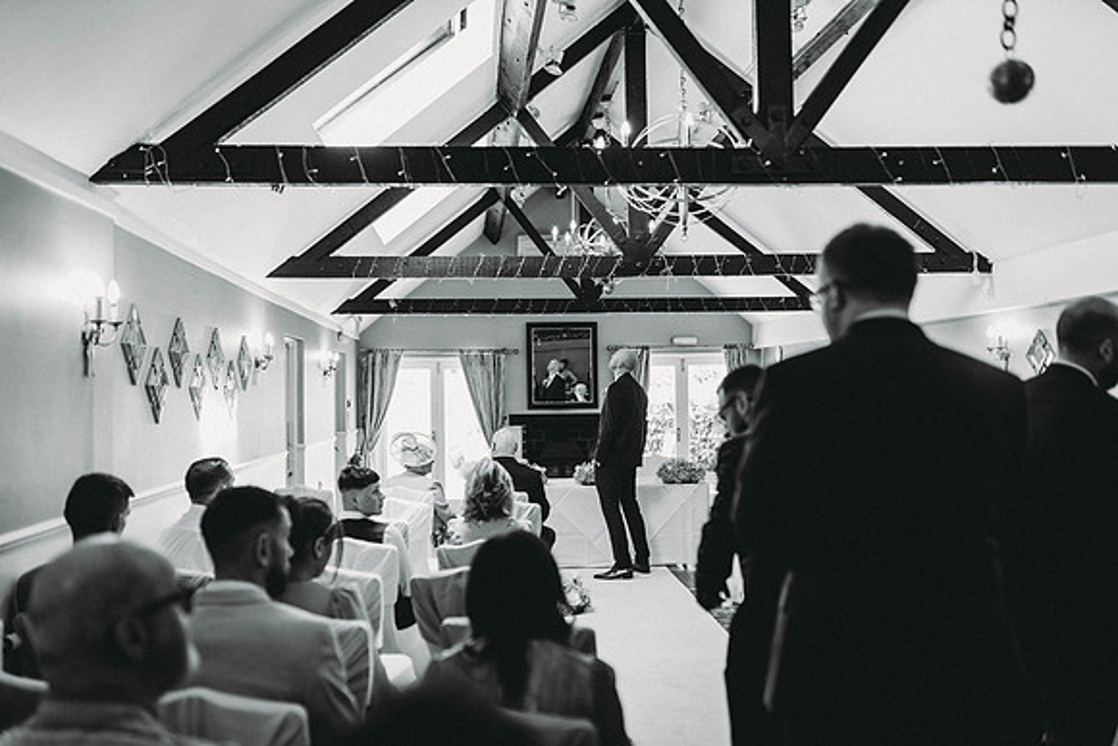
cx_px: 559
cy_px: 373
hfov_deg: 54.4
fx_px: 1087
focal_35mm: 35
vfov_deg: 37.9
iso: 320
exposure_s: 1/125
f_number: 1.6
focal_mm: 35
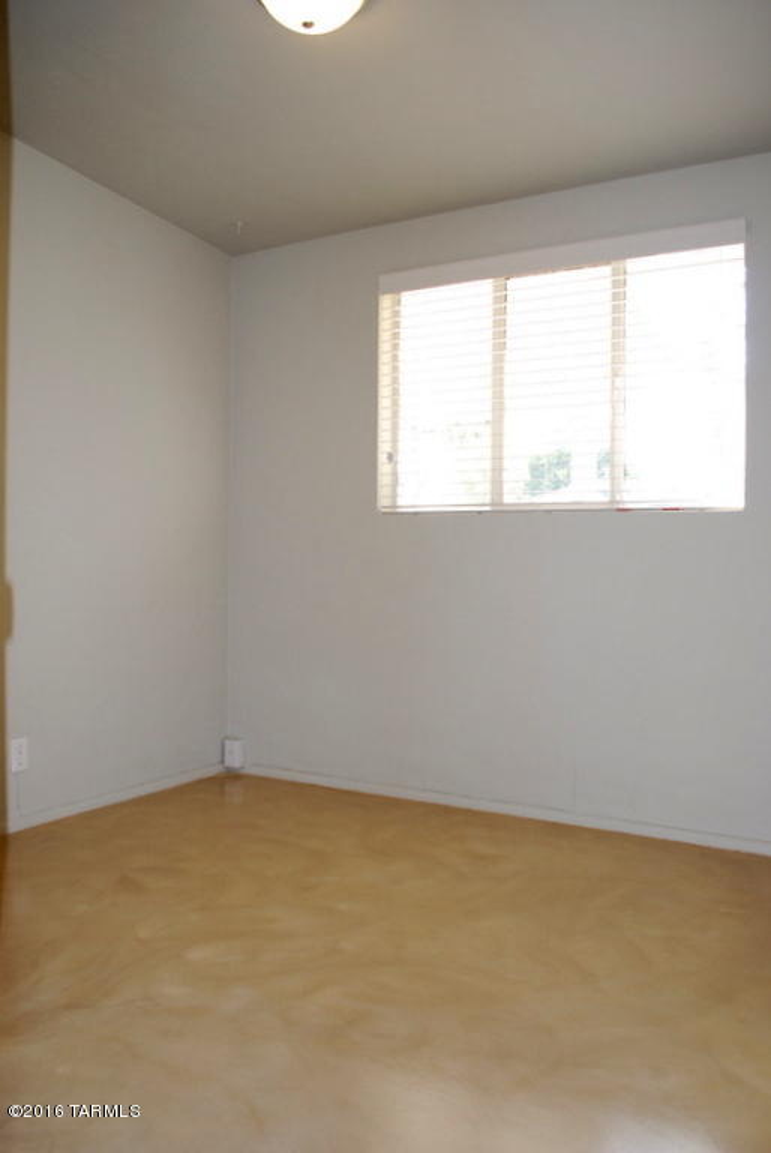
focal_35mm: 27
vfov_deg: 67.3
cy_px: 576
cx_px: 386
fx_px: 865
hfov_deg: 48.0
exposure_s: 1/60
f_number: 3.5
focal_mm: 18
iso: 200
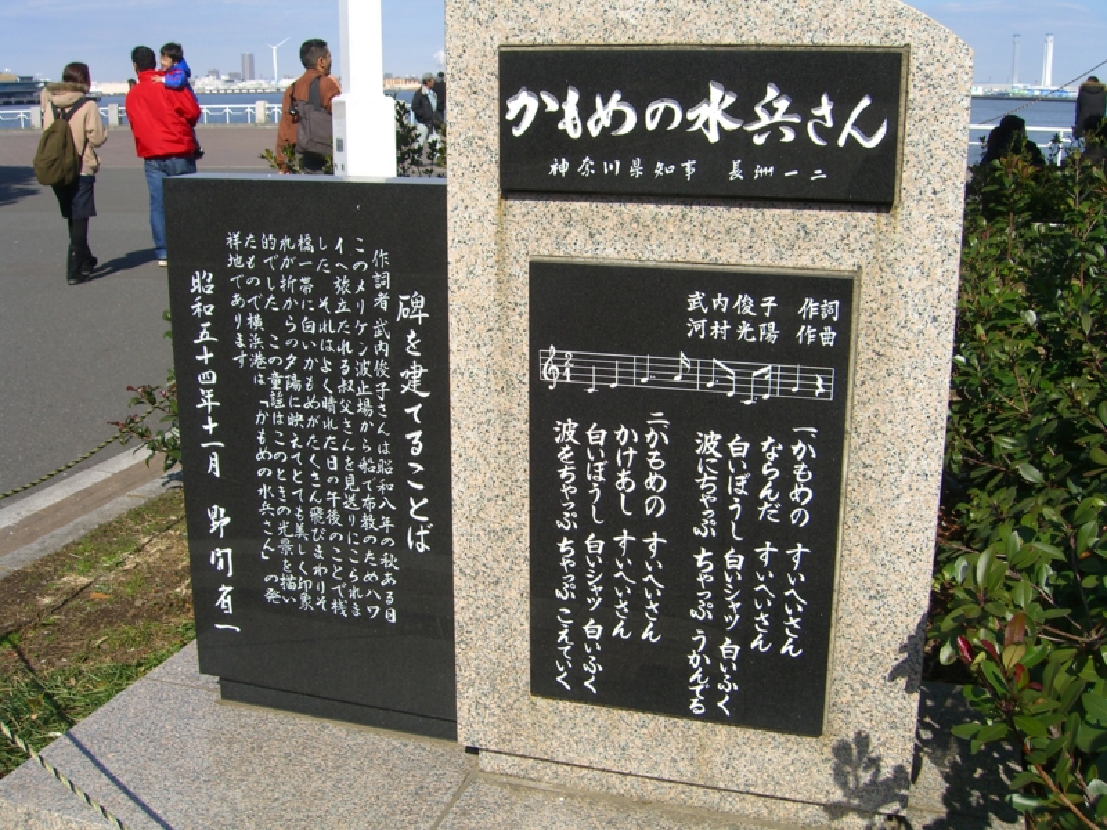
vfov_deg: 37.7
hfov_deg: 49.0
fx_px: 1215
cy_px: 415
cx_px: 554
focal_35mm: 38
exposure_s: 1/200
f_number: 8
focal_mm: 7.9
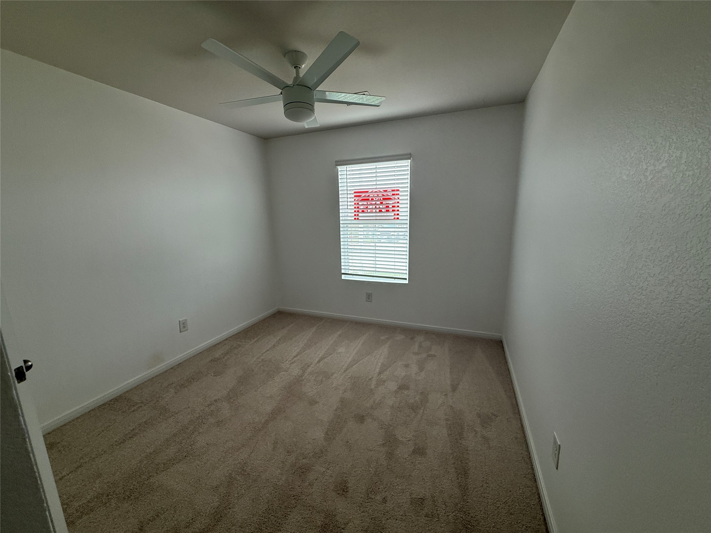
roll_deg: +1.1
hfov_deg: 102.1
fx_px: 288
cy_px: 266
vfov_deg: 85.7
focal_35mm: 14
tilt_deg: -10.1
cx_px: 356
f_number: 2.2
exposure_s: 1/120
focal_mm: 2.22
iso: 160
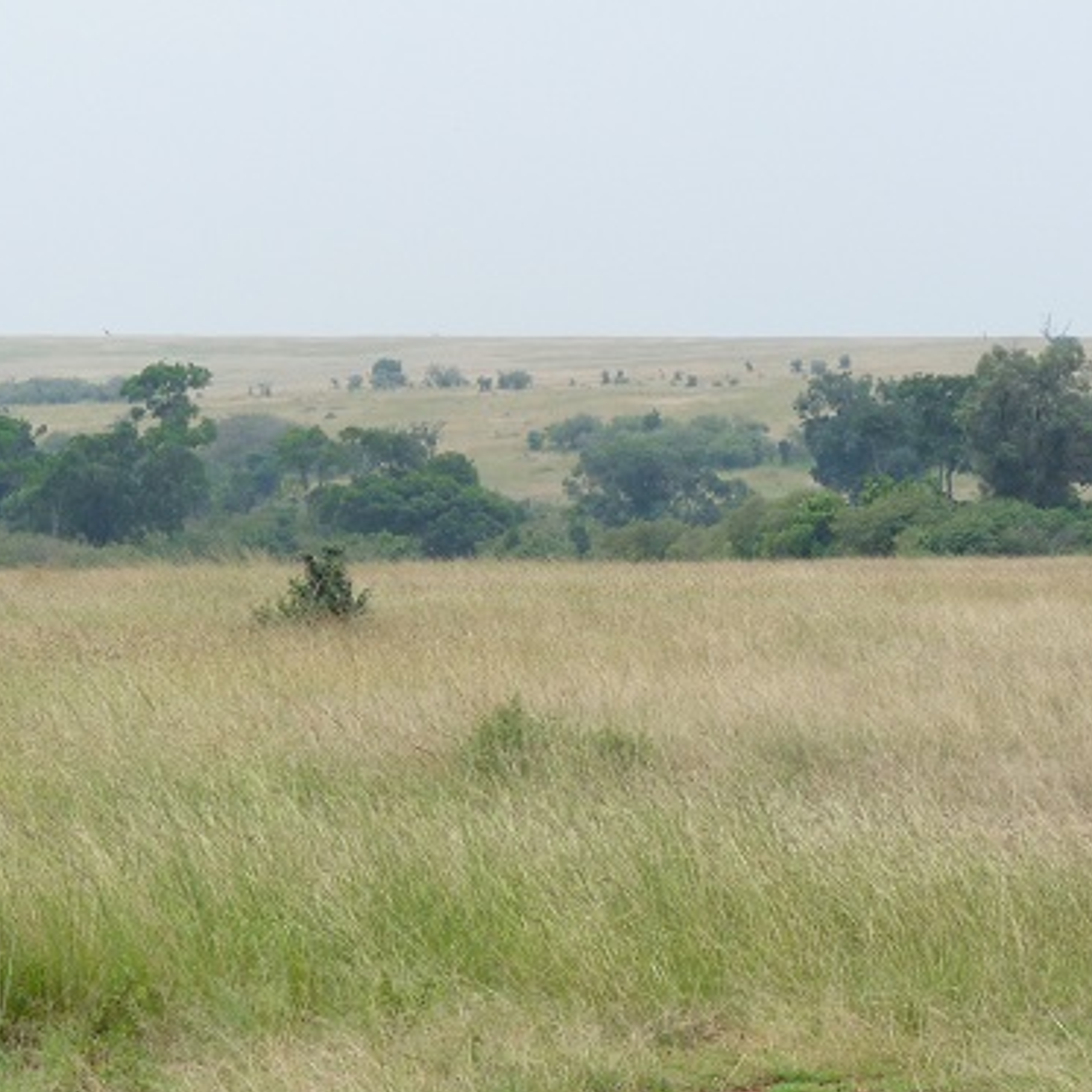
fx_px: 6210
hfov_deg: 10.0
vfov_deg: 10.0
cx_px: 468
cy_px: 575
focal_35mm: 174
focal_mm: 18.7
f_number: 5.6
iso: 100
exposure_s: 1/320
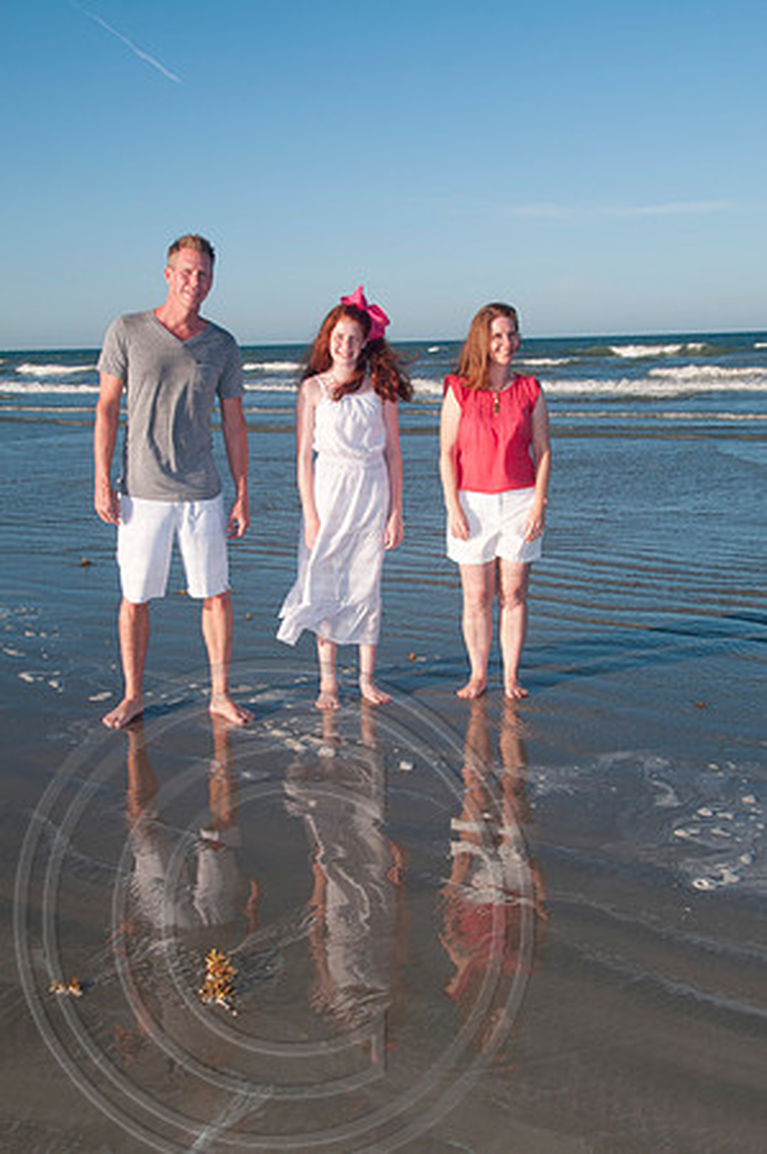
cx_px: 384
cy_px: 577
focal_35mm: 42
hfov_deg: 31.8
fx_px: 1345
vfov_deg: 46.4
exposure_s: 1/250
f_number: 10
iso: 100
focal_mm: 28
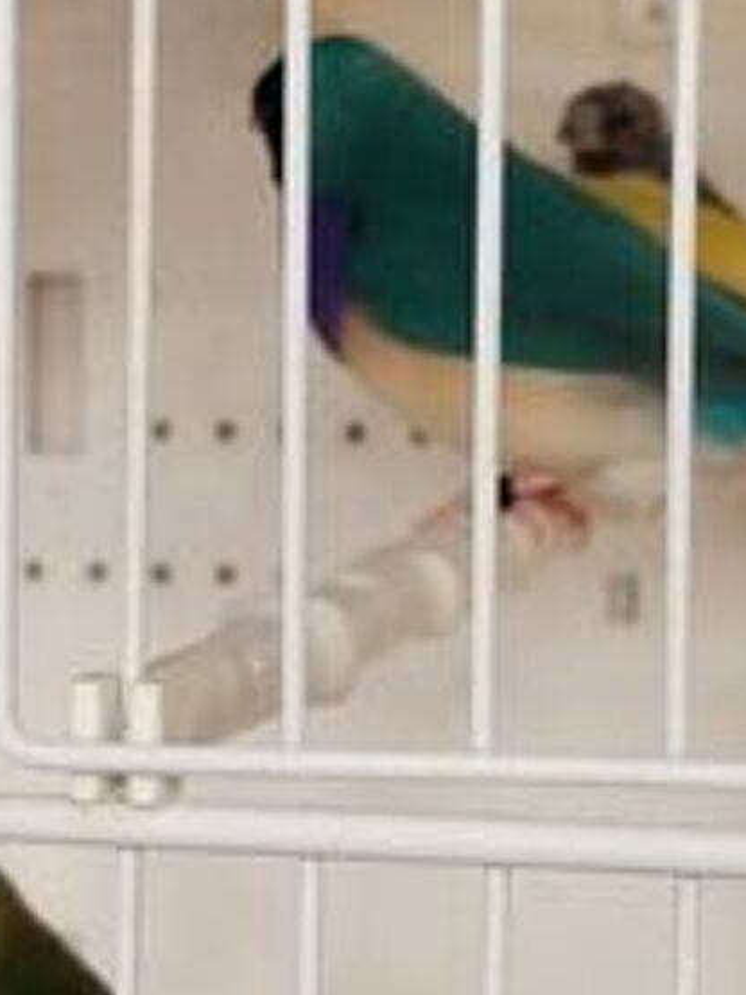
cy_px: 523
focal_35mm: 30
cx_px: 409
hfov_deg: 46.7
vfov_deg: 59.9
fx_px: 862
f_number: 1.8
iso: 338
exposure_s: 1/33.3
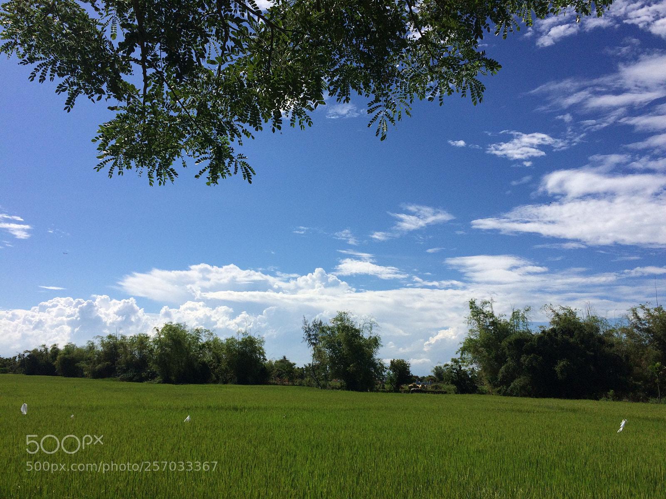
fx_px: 558
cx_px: 333
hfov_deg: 61.7
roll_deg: -2.4
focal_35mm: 29
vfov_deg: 48.2
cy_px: 250
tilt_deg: +9.2
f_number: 2.2
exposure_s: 1/6849
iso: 40
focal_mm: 4.15
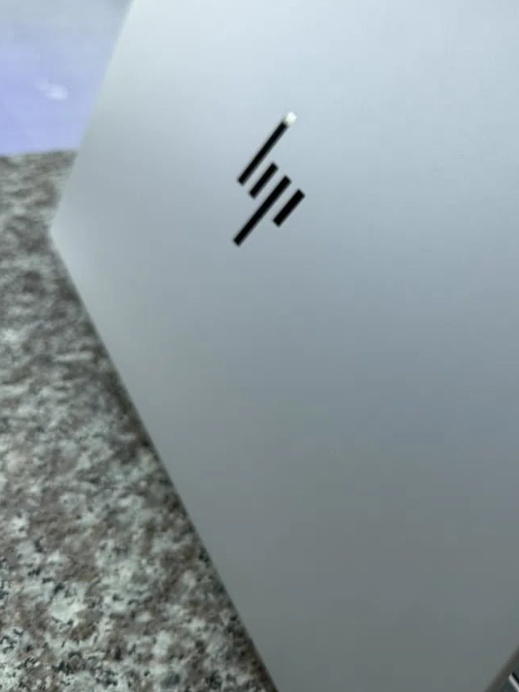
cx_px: 393
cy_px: 286
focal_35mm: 38
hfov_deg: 36.8
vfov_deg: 48.7
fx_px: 759
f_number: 1.78
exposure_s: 1/121
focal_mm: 6.76
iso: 64
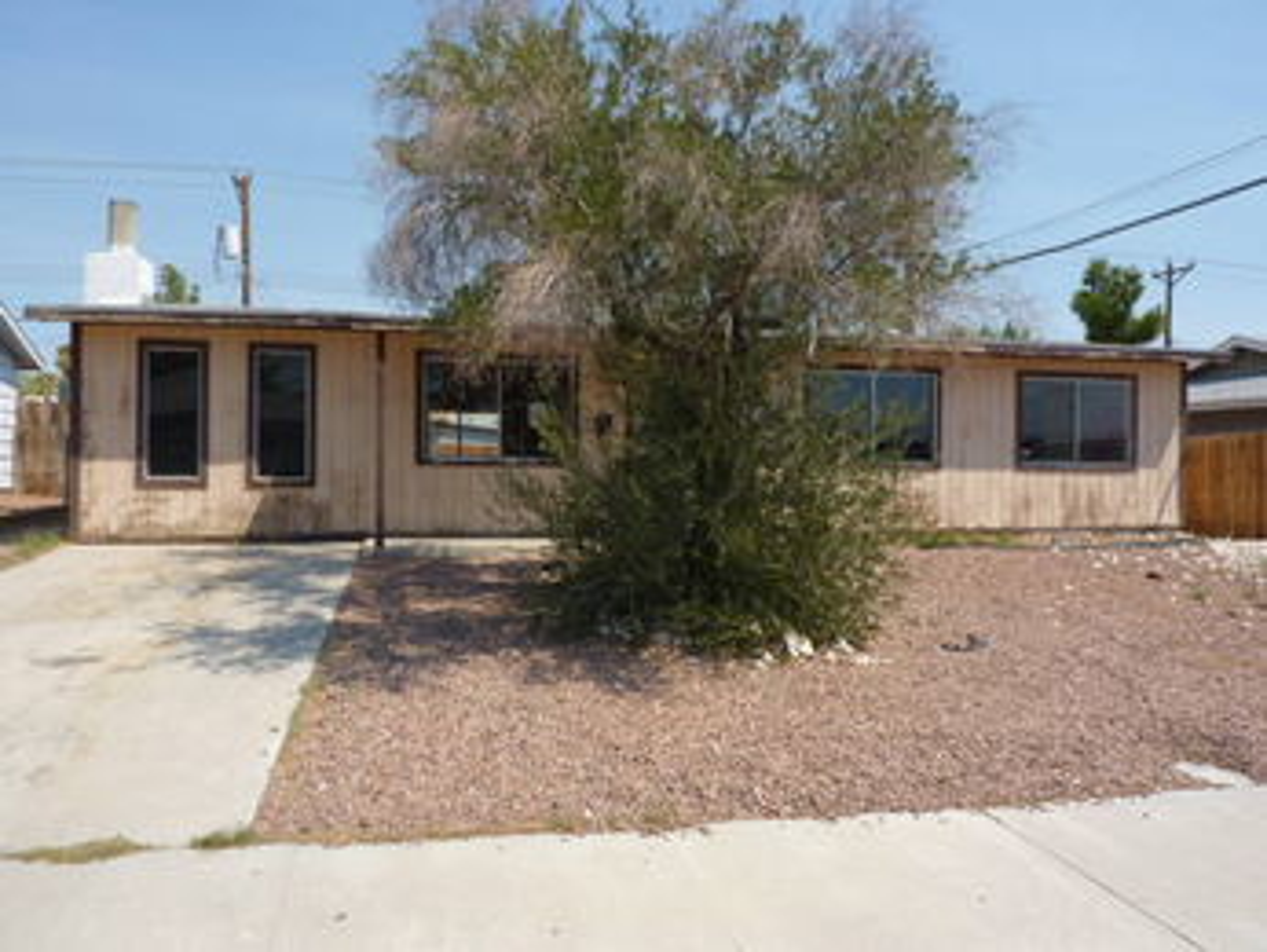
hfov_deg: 69.4
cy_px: 476
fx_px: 916
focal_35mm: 25
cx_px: 634
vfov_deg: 54.9
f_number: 5.6
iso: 100
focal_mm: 4.1
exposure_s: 1/400
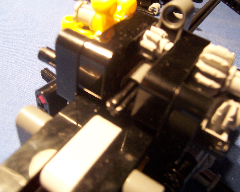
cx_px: 117
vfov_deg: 42.2
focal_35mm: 35
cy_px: 95
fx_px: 249
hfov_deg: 51.5
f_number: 3.4
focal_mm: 5.5
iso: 140
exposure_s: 1/15
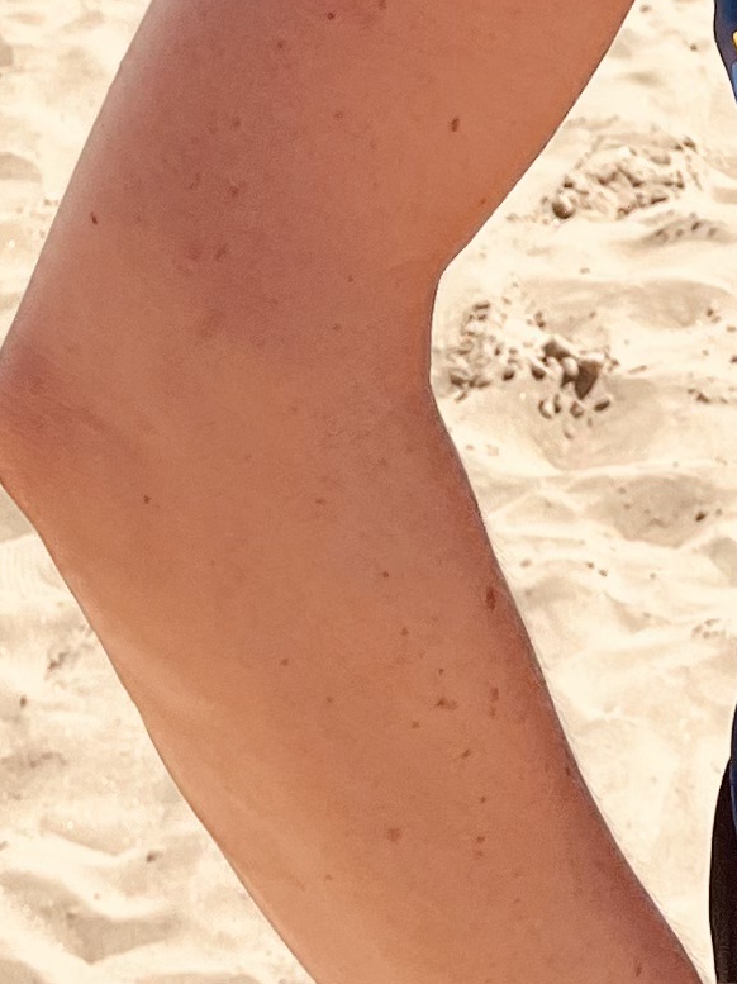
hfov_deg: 10.2
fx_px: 3835
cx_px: 1409
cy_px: -760
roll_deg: +0.3
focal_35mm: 135
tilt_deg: -11.1
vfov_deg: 13.2
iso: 50
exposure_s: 1/4651
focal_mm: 5.1
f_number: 1.6
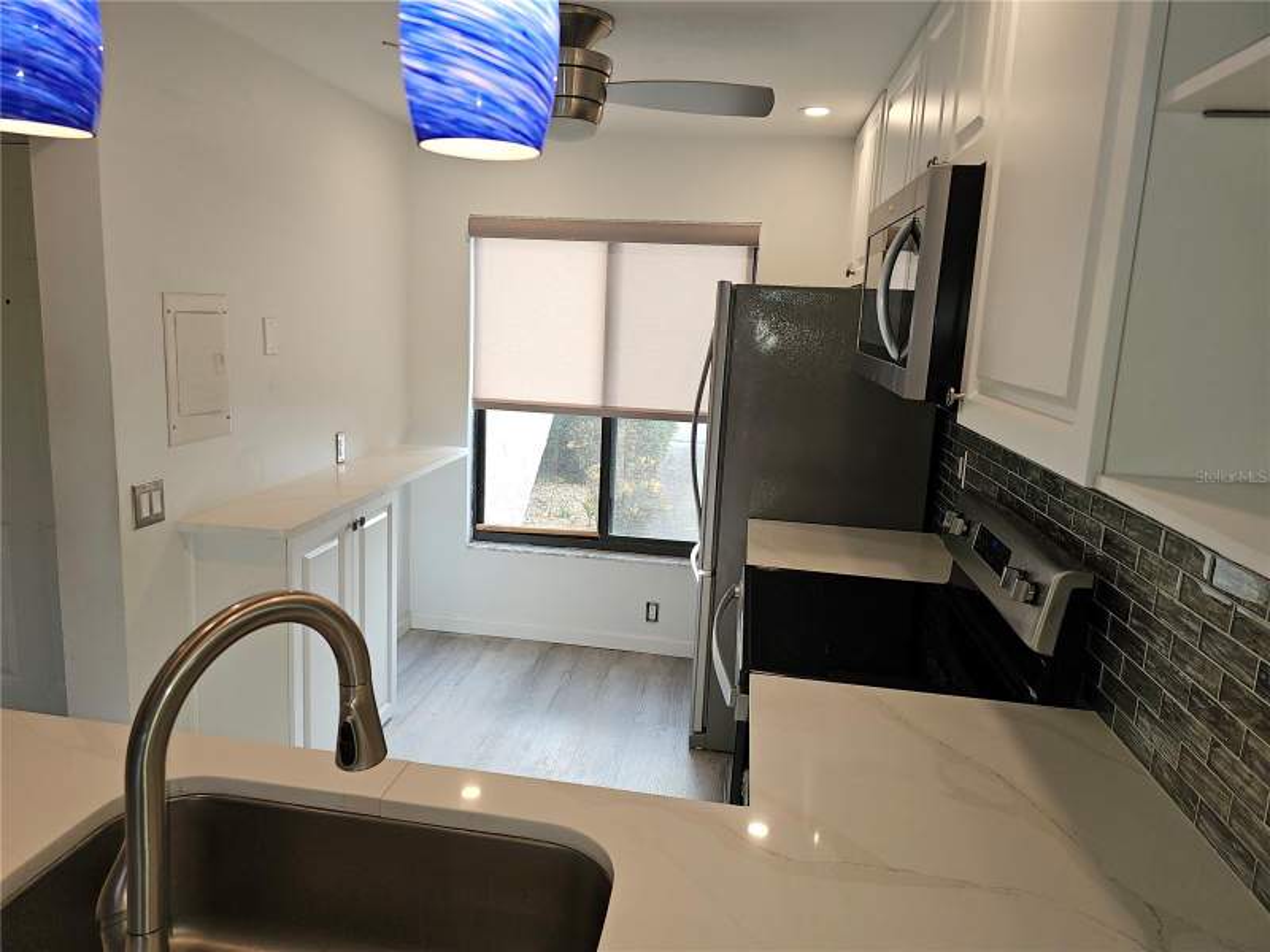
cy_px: 476
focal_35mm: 23
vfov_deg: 58.9
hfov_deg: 73.9
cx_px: 635
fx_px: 844
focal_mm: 6.3
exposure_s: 1/60
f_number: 1.7
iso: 40
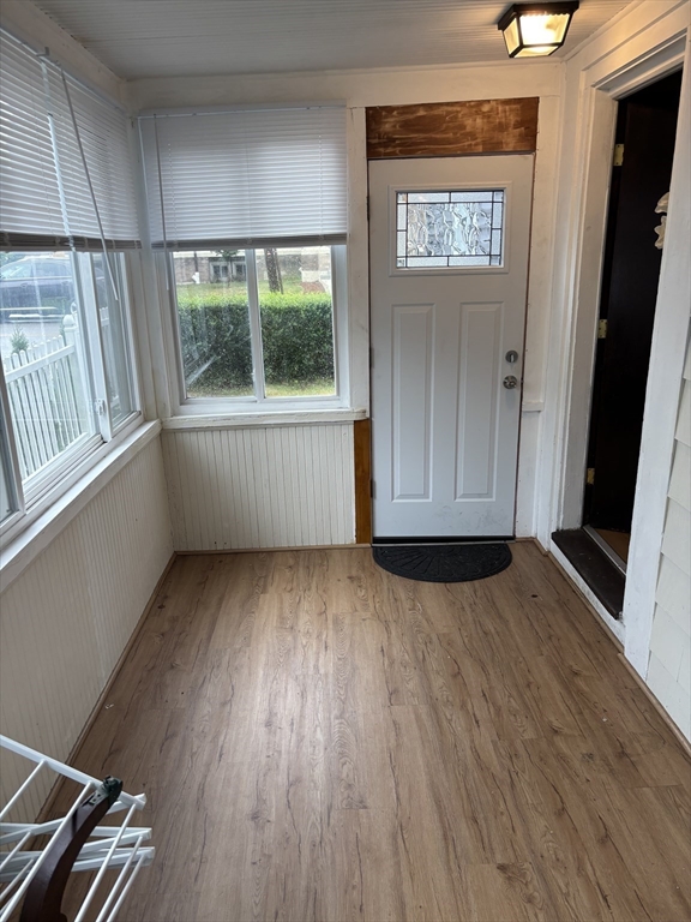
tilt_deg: -16.0
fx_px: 692
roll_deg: +1.1
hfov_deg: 53.1
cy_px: 461
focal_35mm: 26
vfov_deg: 67.3
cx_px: 346
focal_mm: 5.96
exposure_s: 1/120
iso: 64
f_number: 1.6
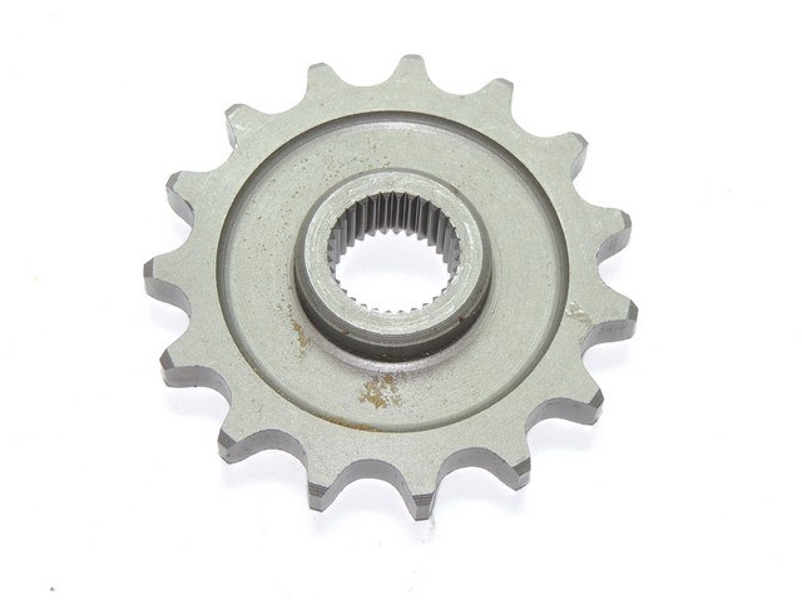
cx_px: 401
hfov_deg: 35.0
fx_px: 1273
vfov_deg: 26.5
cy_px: 300
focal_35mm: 55
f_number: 3.7
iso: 100
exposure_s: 1/60
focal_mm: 9.8
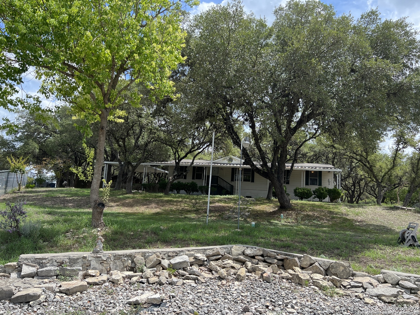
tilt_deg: +8.5
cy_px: 158
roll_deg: -3.7
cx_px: 210
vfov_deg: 53.1
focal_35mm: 26
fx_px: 315
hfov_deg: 67.3
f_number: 1.5
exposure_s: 1/1751
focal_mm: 5.7
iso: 50
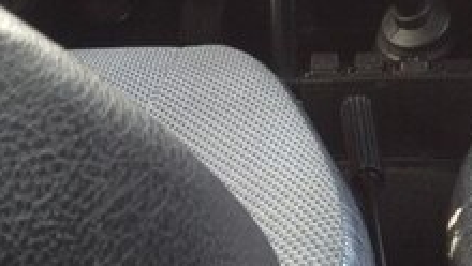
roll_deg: +1.0
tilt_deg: -11.6
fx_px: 1352
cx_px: 352
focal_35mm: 108
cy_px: -125
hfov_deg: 19.7
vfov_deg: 10.8
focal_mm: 4.12
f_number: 2.4
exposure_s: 1/20
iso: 80
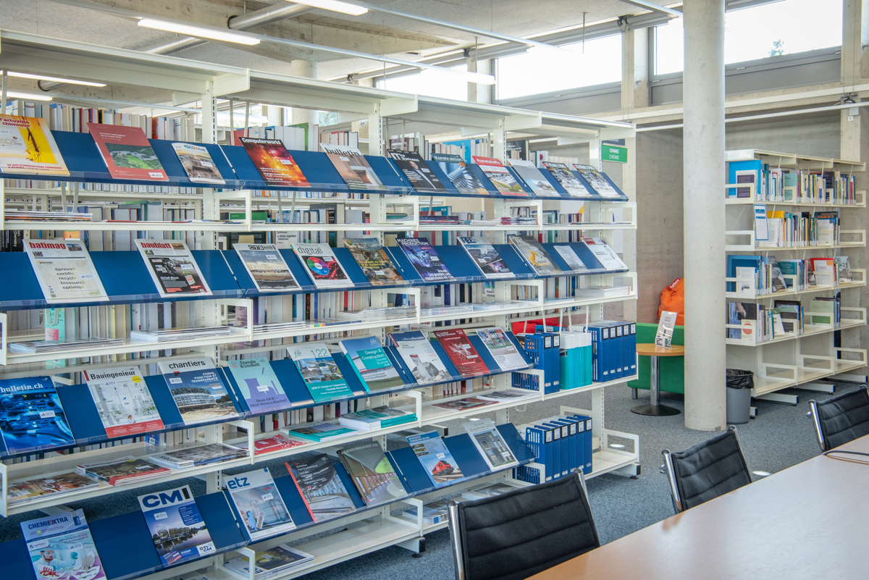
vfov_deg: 35.1
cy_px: 290
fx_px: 918
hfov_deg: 50.7
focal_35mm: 38
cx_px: 434
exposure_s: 1/40
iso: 1600
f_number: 13
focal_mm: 38
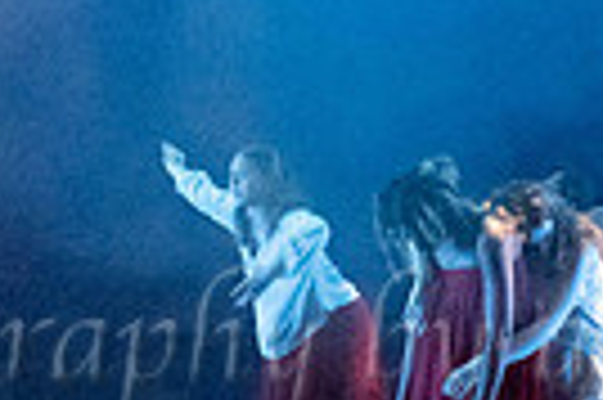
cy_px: 416
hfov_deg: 8.7
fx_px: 3931
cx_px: 579
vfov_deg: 5.8
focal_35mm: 235
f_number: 2.8
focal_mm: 50
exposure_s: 1/320
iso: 5000
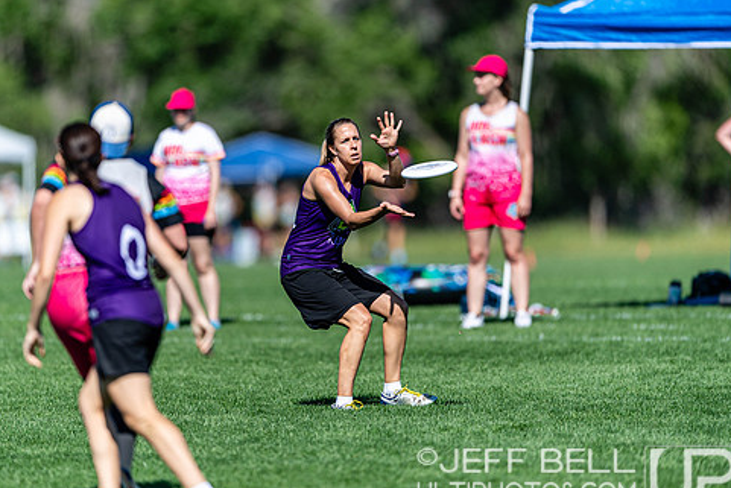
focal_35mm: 482
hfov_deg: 4.3
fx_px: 9790
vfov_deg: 2.9
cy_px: 229
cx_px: 316
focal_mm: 400
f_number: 2.8
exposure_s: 1/2500
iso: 110
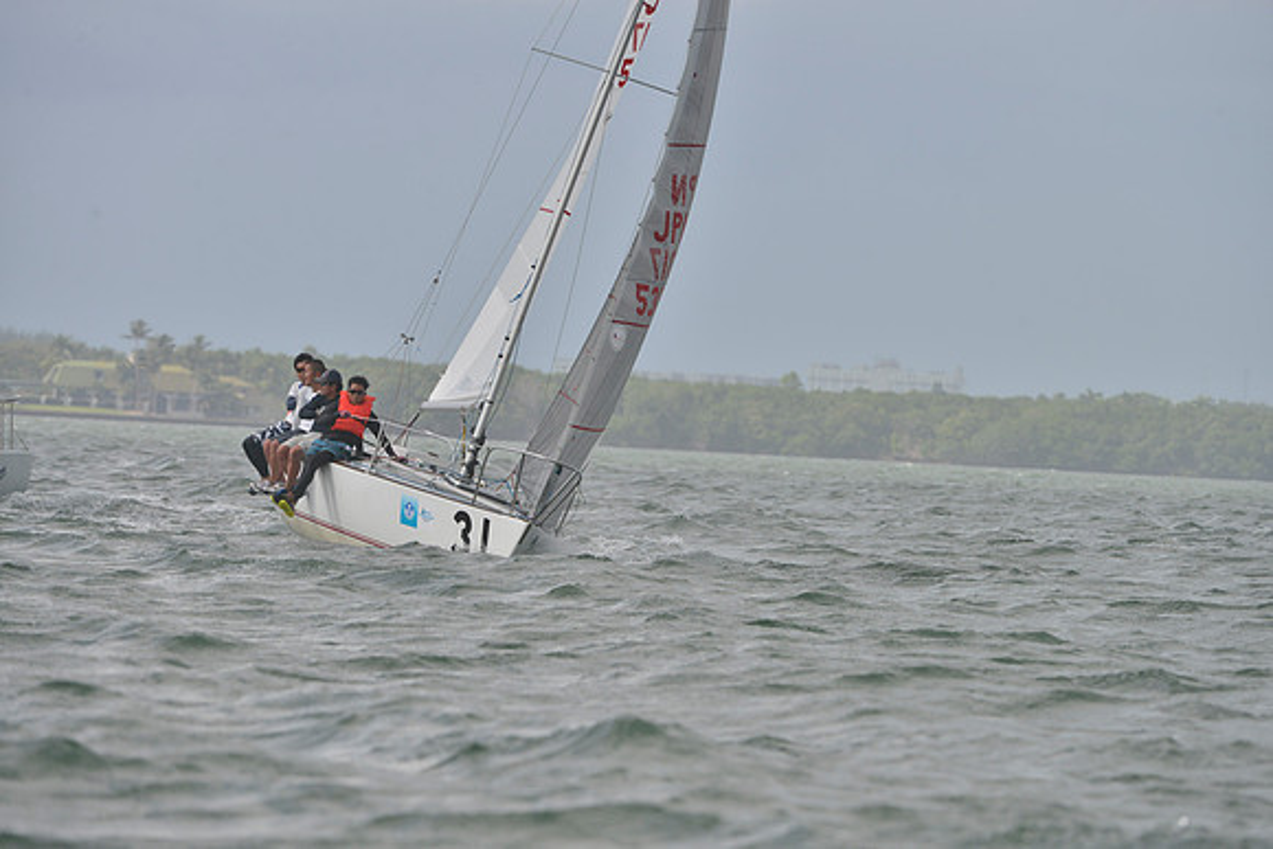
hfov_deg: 6.1
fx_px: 12025
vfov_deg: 4.0
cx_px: 636
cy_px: 424
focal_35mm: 340
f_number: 8
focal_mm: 340
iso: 400
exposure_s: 1/1250
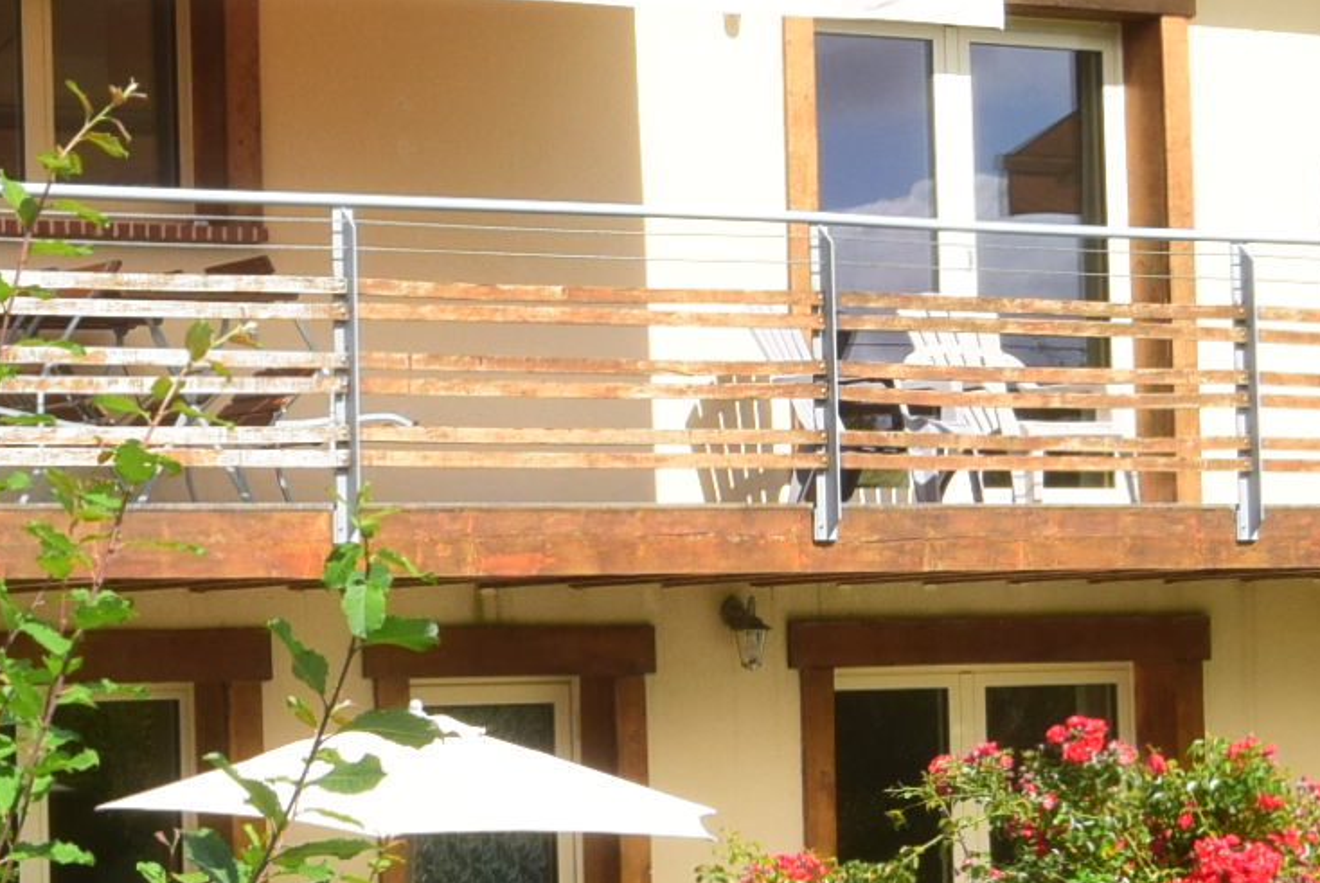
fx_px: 4037
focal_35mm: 110
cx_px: -151
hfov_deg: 17.9
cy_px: 586
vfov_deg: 12.5
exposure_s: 1/500
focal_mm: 18
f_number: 11
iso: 400
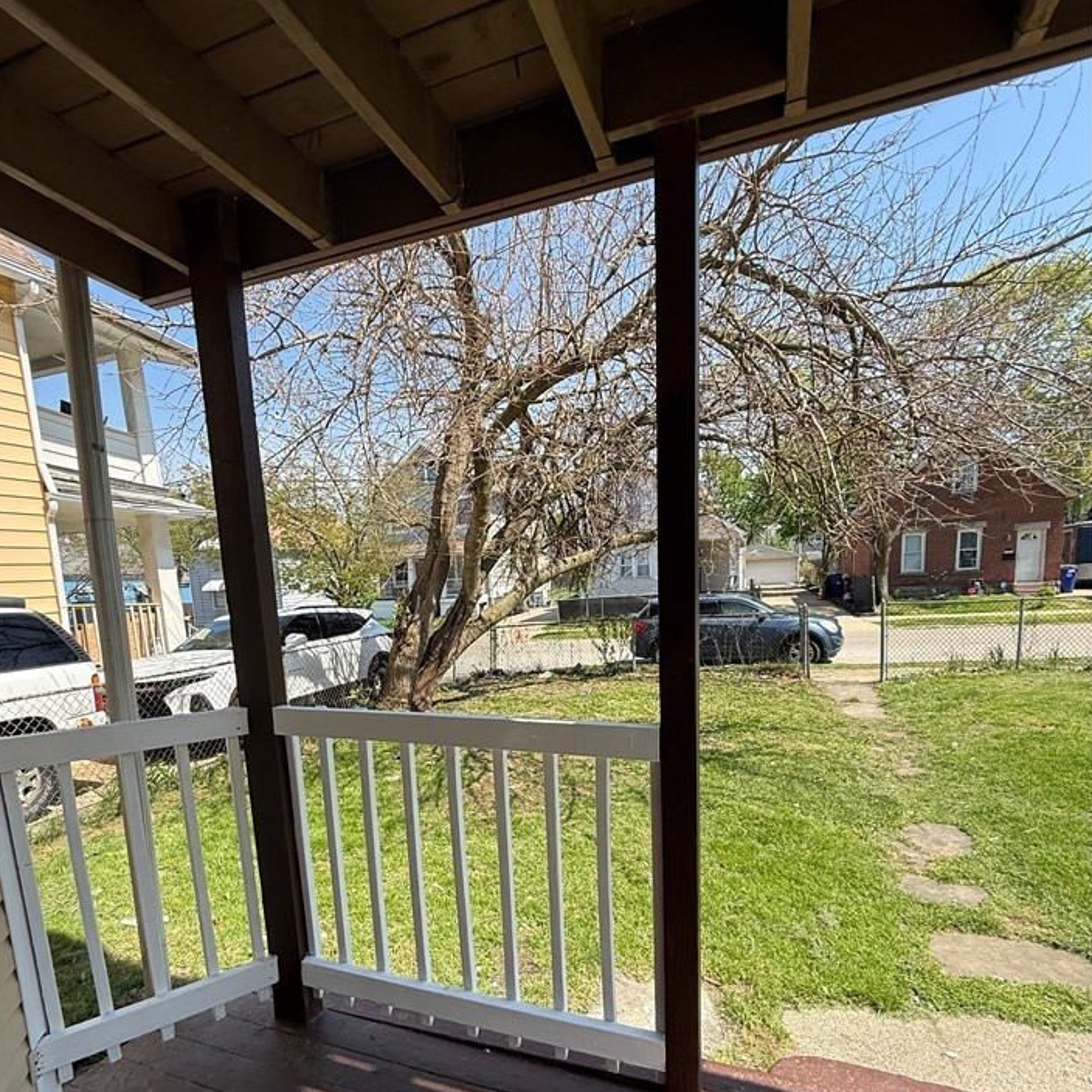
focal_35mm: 18
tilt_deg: -10.2
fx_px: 642
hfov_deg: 80.6
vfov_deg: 79.4
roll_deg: +3.0
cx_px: 499
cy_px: 675
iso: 50
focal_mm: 2.22
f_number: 2.2
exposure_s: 1/914
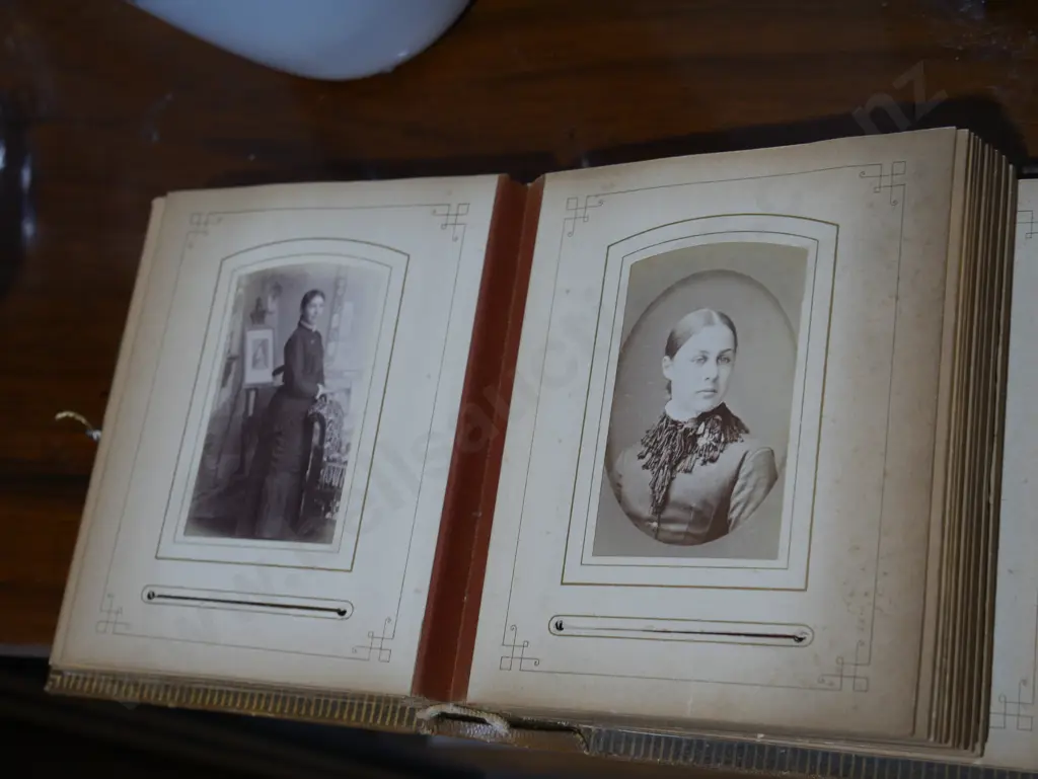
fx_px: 1620
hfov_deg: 35.5
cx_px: 519
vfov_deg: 27.1
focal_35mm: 54
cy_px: 390
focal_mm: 27
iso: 250
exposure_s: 1/60
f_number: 5.3
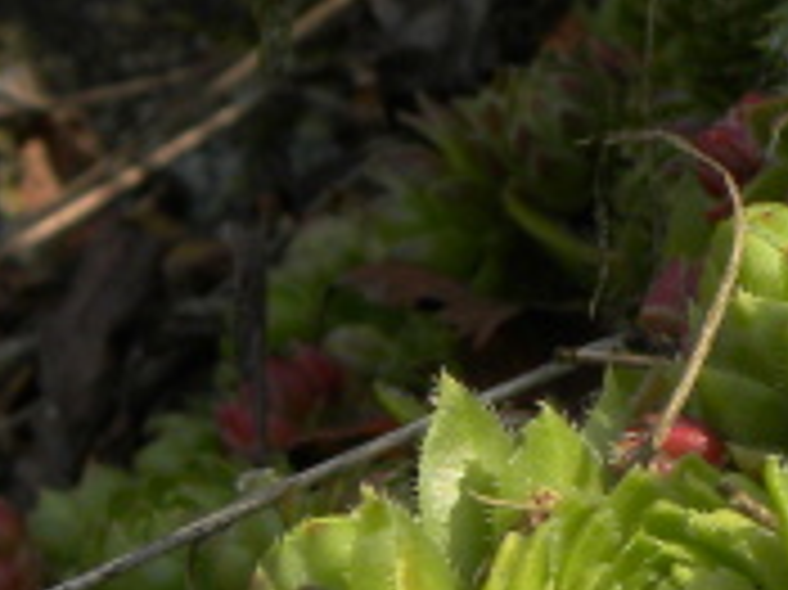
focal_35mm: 238
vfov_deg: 6.2
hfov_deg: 8.1
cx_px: 1265
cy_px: 446
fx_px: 5414
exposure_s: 1/200
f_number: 5
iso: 64
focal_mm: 9.2
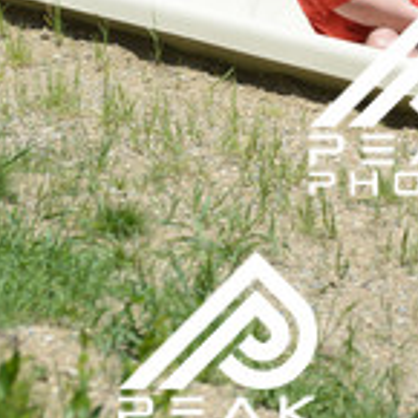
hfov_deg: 3.8
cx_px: 421
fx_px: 6230
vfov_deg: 3.8
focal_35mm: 456
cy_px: 74
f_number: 6.3
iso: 400
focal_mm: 195
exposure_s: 1/1250
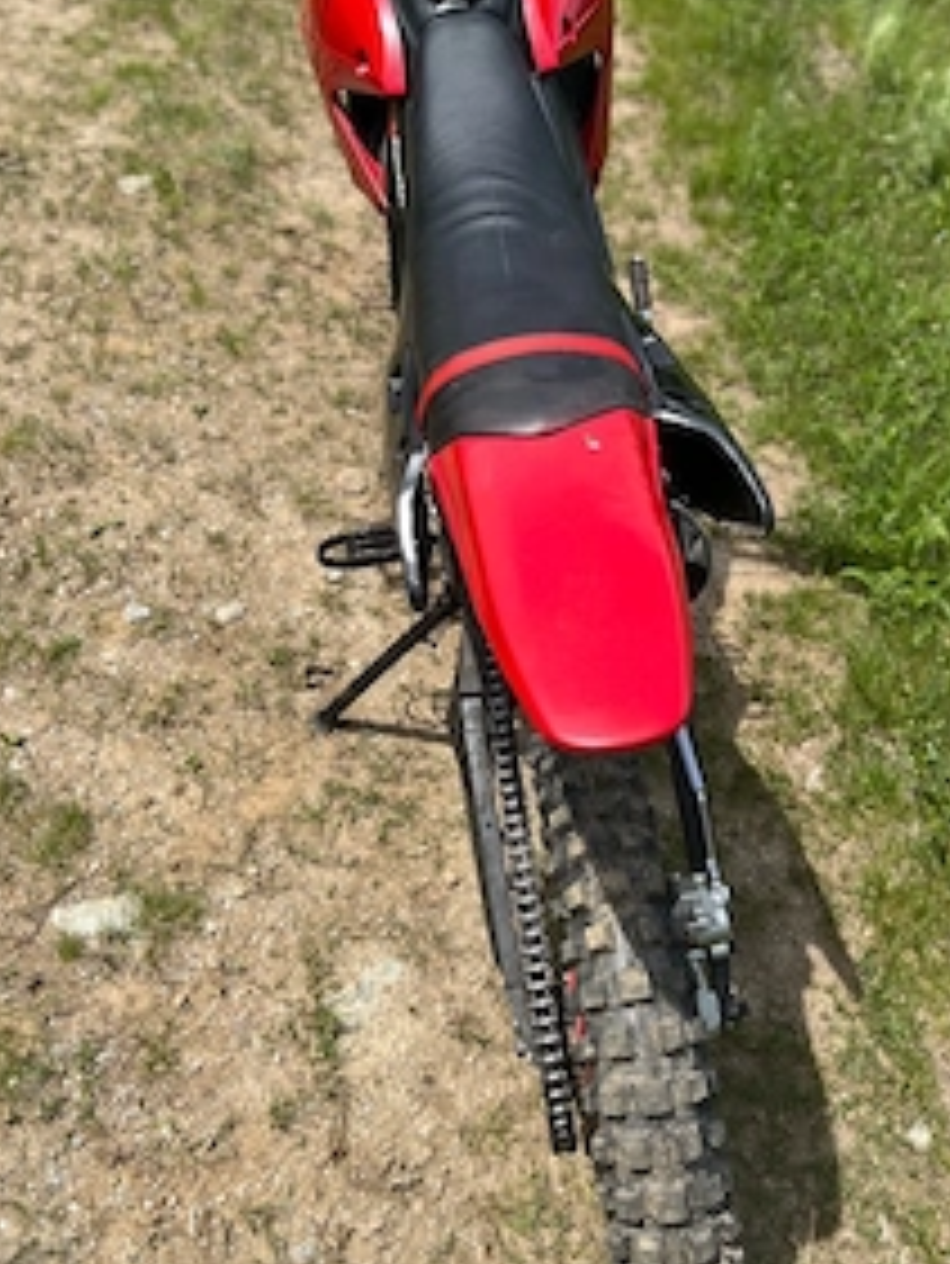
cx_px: 558
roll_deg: -13.4
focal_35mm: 37
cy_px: 535
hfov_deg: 38.6
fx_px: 1353
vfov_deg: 49.9
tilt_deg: -43.4
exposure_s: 1/2045
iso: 50
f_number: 1.5
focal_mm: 5.7
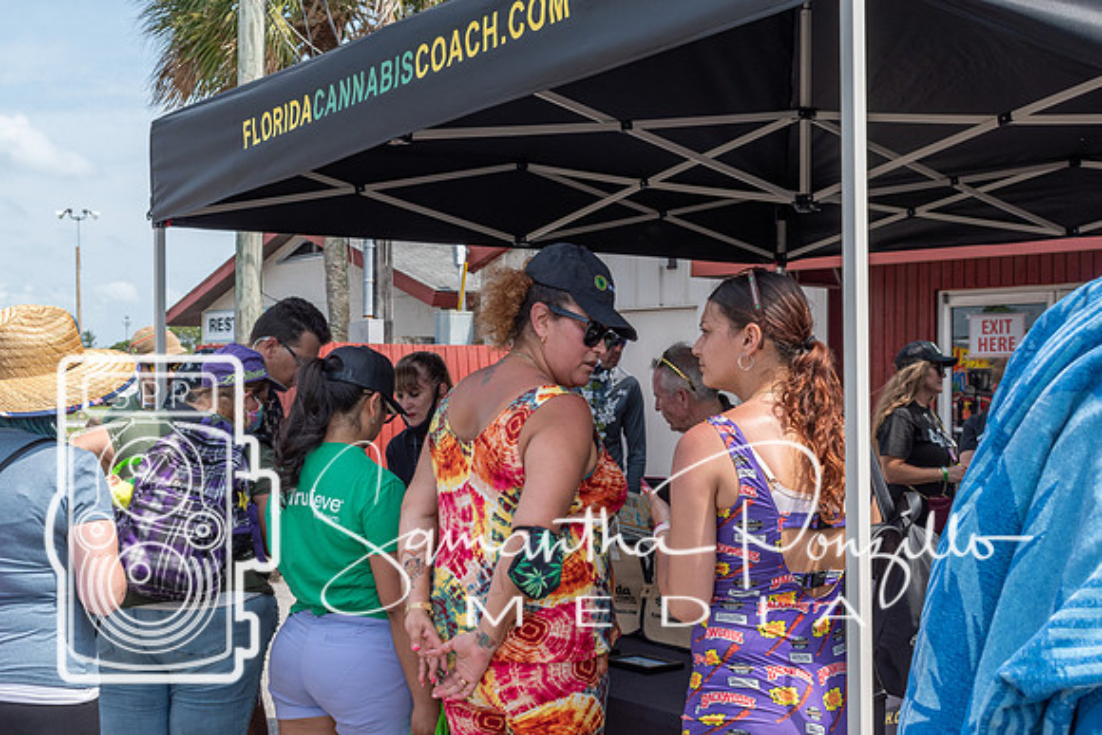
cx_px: 570
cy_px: 368
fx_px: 1412
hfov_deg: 42.6
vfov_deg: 29.2
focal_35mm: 46
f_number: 9
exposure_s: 1/320
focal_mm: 29
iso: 200
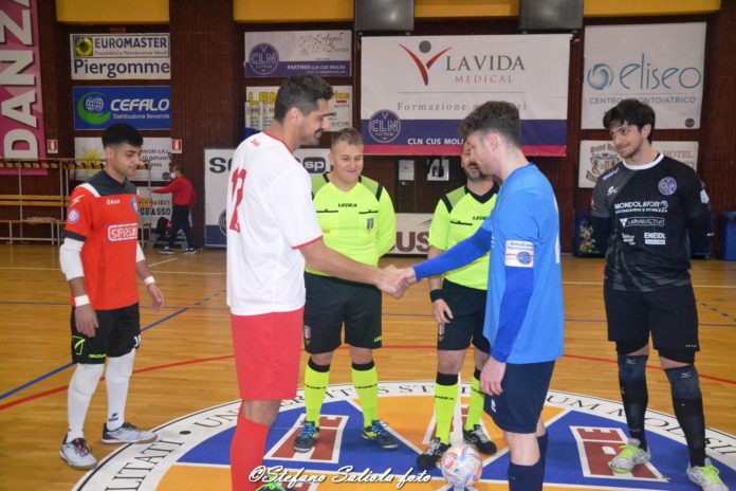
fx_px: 736
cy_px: 246
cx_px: 368
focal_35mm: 36
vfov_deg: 36.9
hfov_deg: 53.1
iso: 3200
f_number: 3.8
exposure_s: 1/60
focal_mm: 24
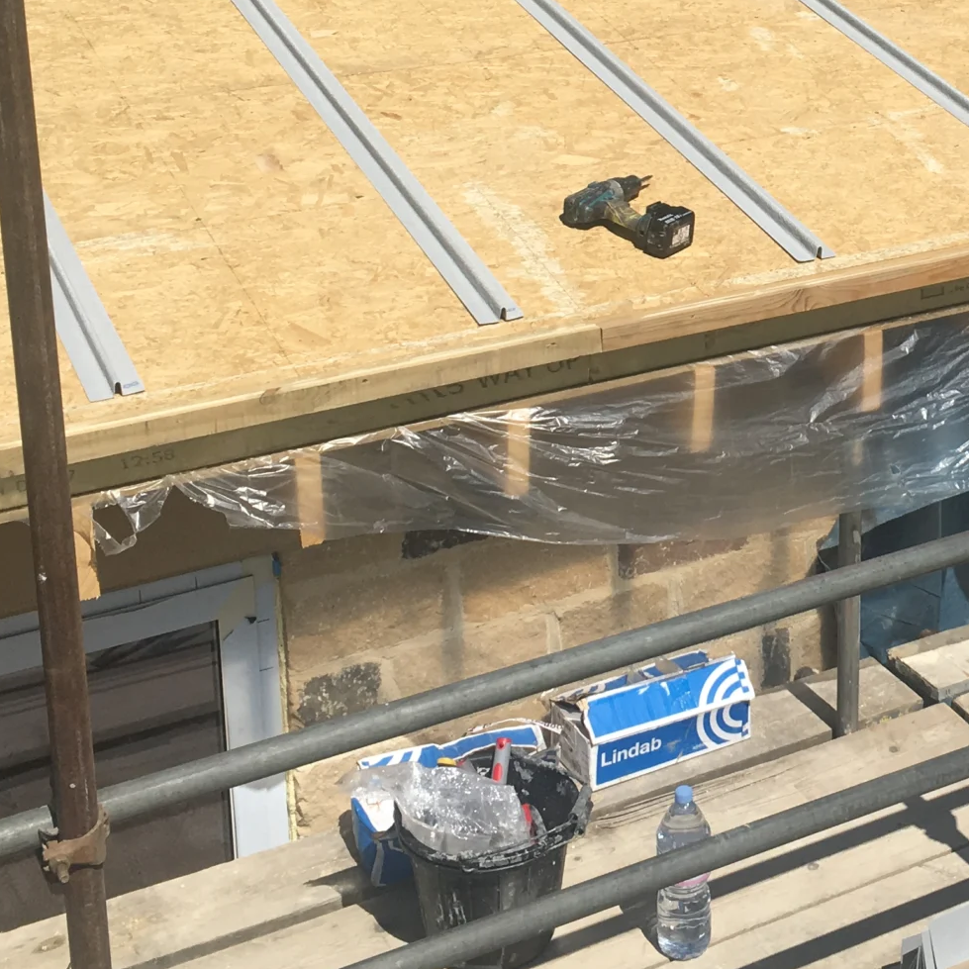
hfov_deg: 25.2
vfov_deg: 25.1
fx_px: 2122
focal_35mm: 67
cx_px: 818
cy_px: 149
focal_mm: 4.15
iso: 25
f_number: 2.2
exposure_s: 1/2747
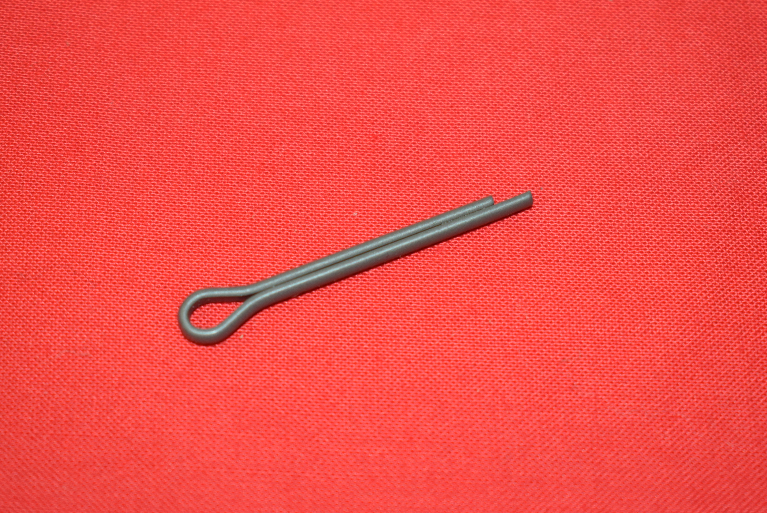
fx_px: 1759
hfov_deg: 24.6
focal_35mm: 82
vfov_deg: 16.6
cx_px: 384
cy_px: 256
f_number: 5.6
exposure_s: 1/60
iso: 800
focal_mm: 55
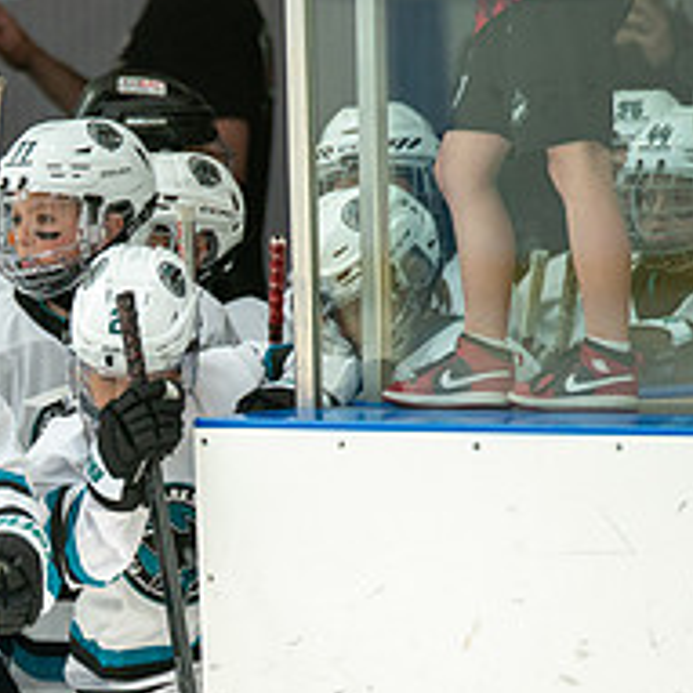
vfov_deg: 2.3
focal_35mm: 774
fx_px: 17531
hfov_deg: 2.3
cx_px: -44
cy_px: 633
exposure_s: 1/2500
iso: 1600
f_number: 3.2
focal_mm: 300
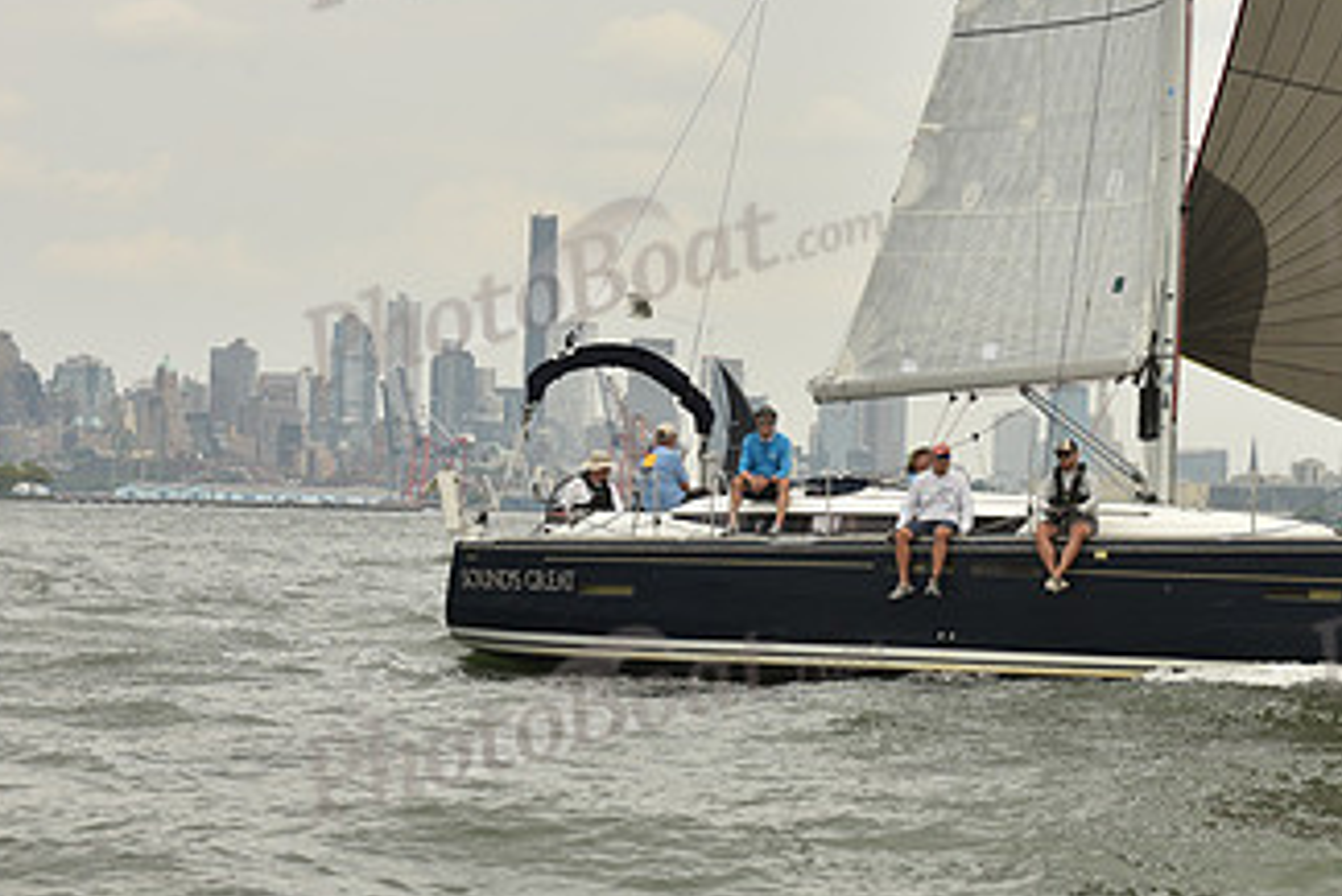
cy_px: 440
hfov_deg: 16.2
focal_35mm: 125
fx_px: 4662
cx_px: 1103
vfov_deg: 11.0
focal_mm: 70
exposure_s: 1/640
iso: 250
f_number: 9
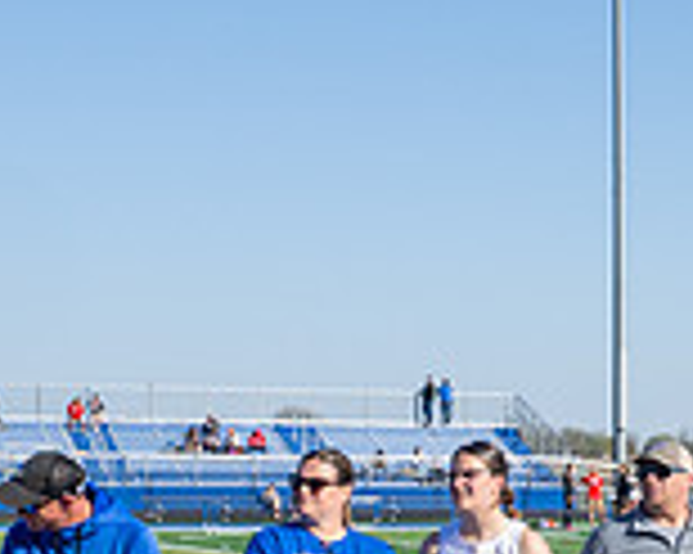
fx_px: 2603
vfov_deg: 12.0
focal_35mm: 127
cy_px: 568
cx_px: 1188
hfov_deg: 13.8
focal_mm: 24
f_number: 8
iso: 100
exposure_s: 1/400
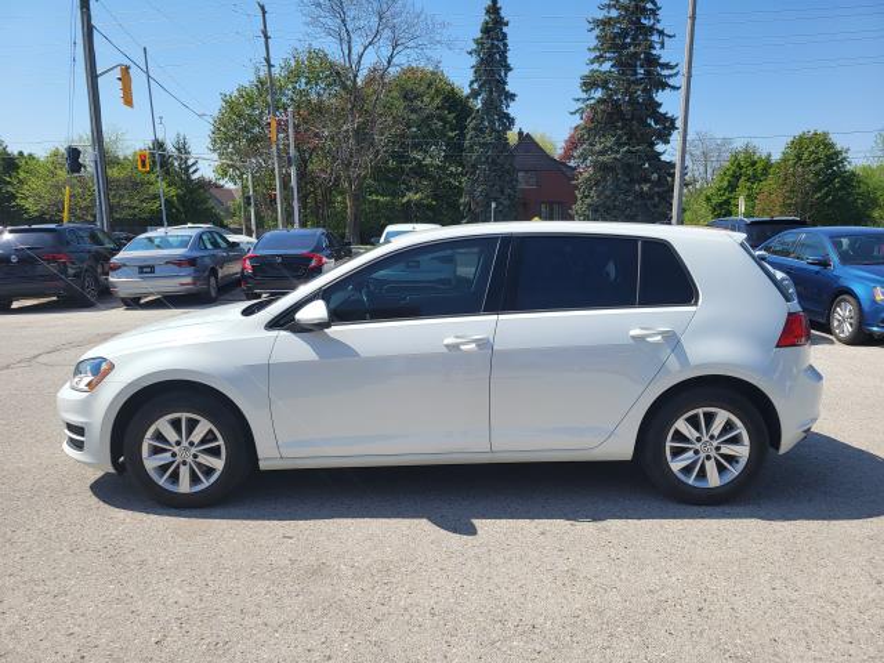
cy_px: 332
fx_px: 664
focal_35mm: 26
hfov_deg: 67.3
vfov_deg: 53.1
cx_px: 442
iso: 40
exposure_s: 1/2397
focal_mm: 5.4
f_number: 1.8
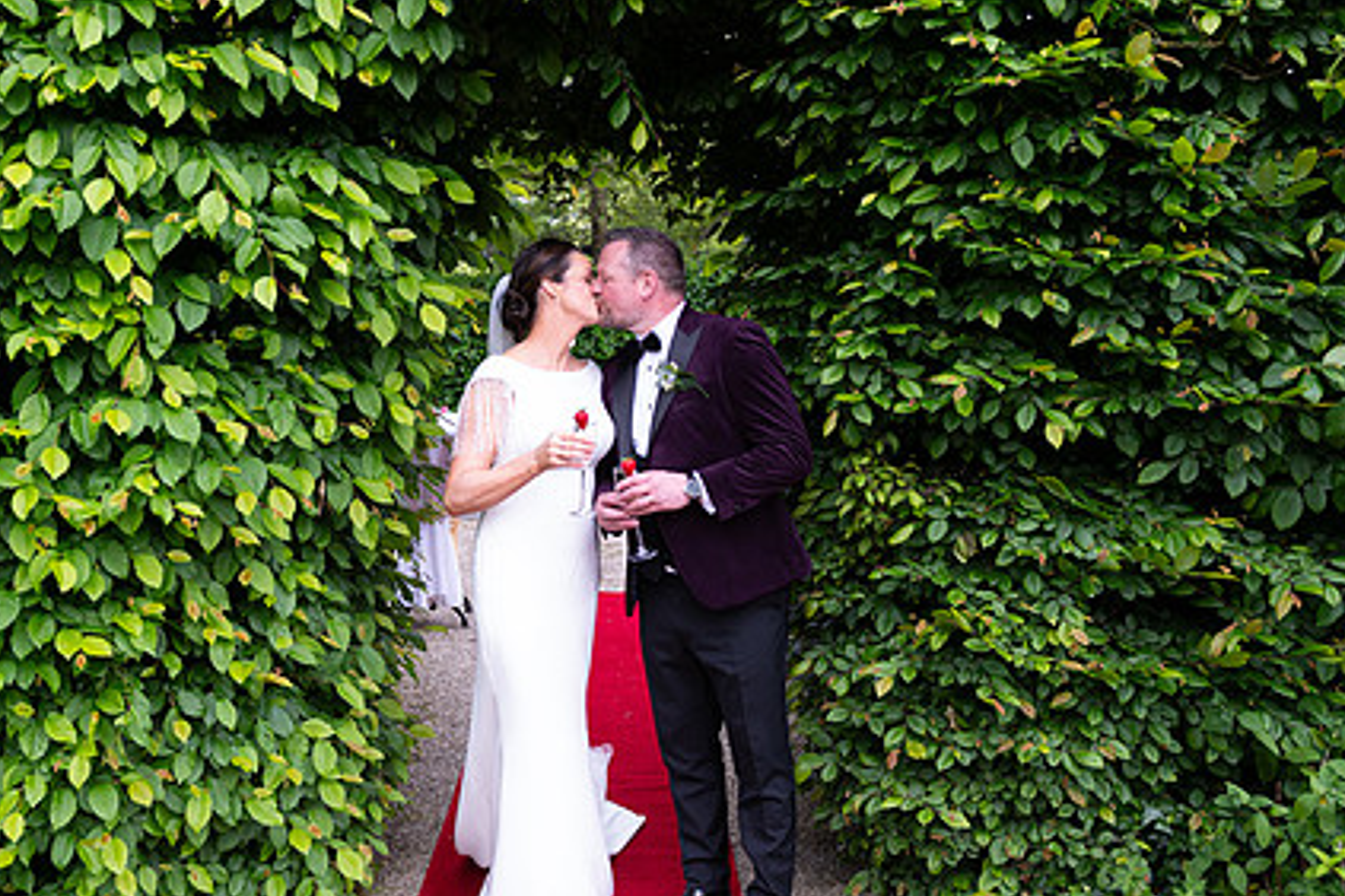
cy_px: 478
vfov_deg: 35.9
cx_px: 563
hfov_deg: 51.7
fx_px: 1382
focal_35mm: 37
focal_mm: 27
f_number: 3.5
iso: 160
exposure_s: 1/160
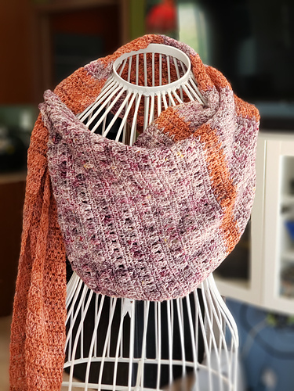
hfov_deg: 28.0
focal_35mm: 52
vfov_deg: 36.8
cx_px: 147
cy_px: 196
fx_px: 589
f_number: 2.4
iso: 125
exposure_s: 1/30
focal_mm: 6
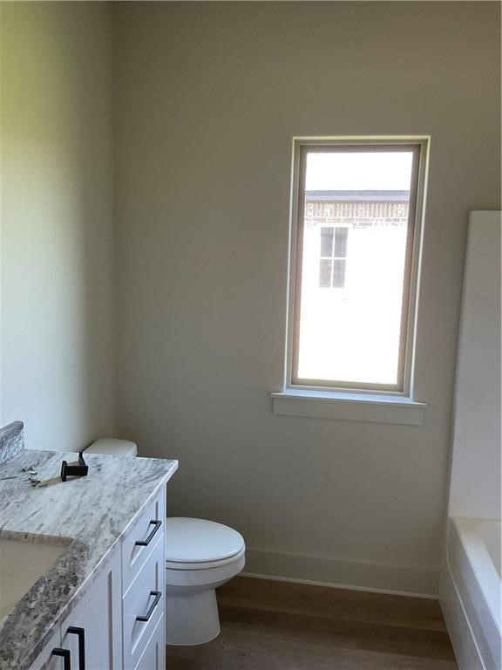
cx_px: 251
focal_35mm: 29
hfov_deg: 48.2
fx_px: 561
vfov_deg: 61.7
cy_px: 335
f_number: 1.8
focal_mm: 3
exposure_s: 1/68
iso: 64
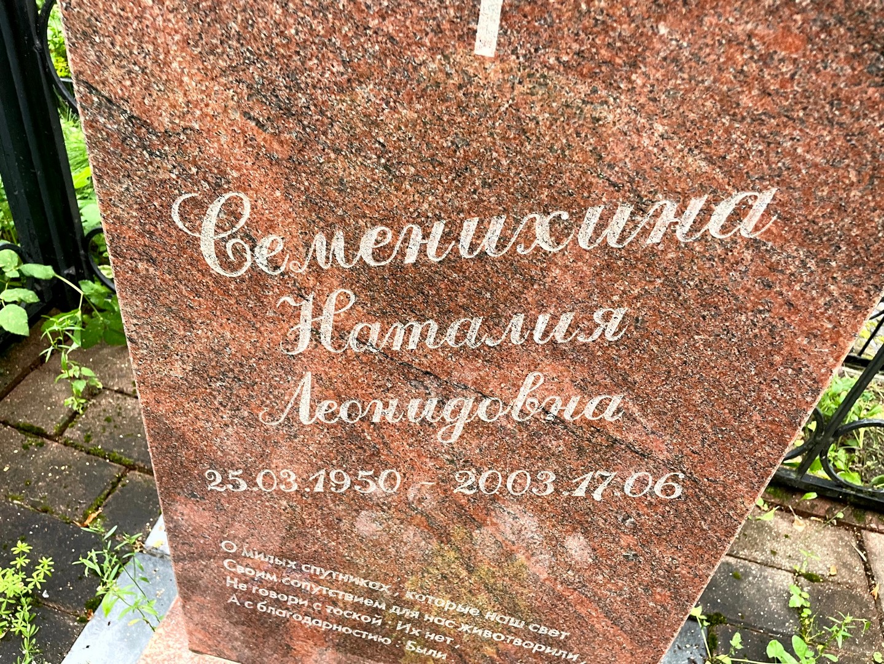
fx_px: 664
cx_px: 442
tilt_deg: -40.5
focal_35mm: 26
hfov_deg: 67.3
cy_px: 332
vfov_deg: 53.1
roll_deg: -11.6
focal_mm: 4.2
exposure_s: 1/74
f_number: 1.6
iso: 125
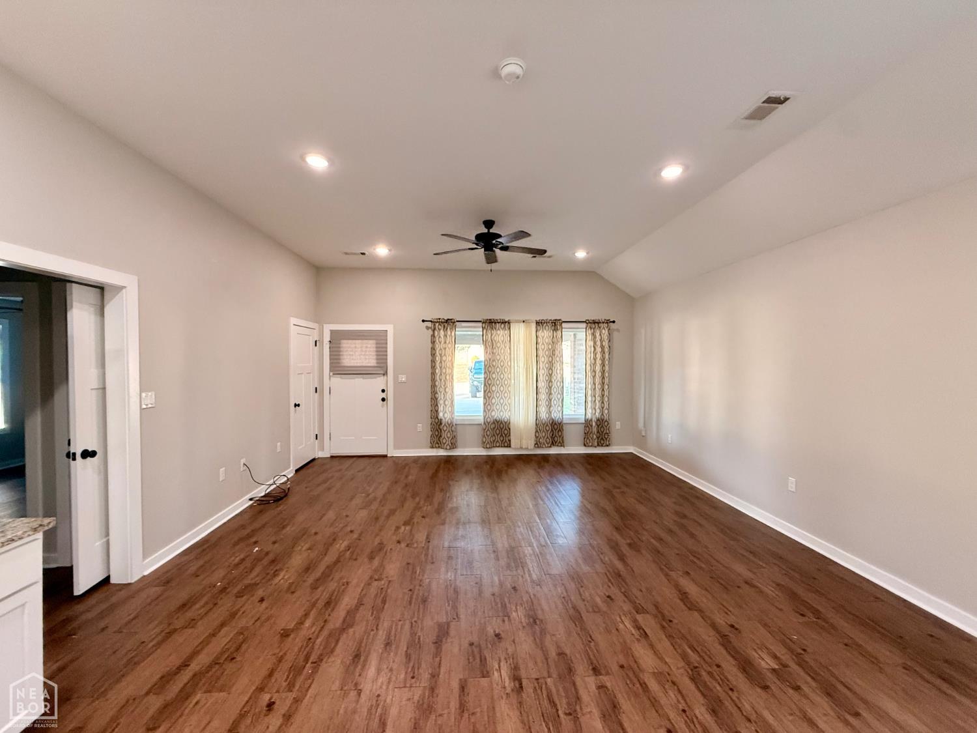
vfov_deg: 85.7
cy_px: 366
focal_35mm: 14
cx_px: 488
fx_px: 395
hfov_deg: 102.1
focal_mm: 2.22
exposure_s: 1/120
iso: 500
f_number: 2.2
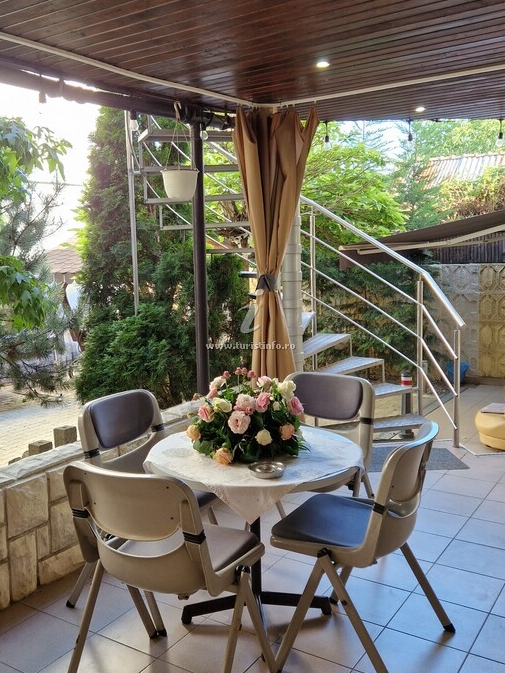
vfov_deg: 52.5
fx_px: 681
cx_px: 236
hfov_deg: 40.7
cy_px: 303
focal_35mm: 35
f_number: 1.8
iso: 160
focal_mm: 5.4
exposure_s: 1/180
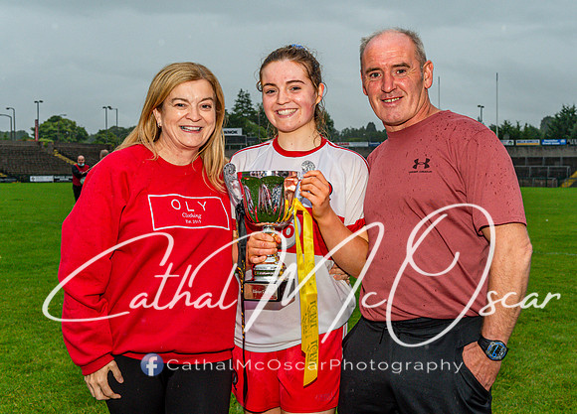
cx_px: 328
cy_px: 196
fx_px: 802
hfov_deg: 39.5
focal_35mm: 49
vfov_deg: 29.0
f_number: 5
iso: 1600
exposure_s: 1/100
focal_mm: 44
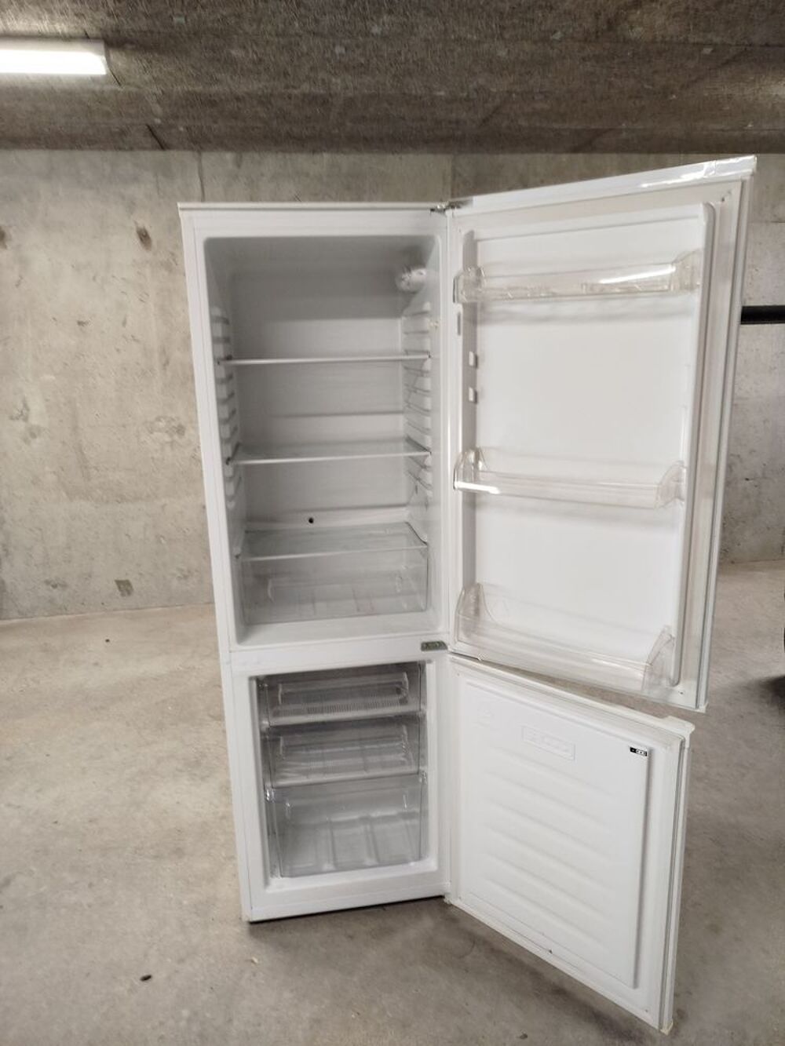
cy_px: 523
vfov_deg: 71.6
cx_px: 392
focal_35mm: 24
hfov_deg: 56.8
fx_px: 726
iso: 250
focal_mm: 5.31
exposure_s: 1/33
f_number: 1.7
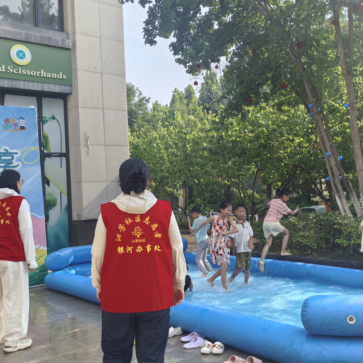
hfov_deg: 42.8
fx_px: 463
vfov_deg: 42.8
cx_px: 184
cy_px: 173
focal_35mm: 39
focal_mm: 5.52
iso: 50
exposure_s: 1/1280
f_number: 1.9
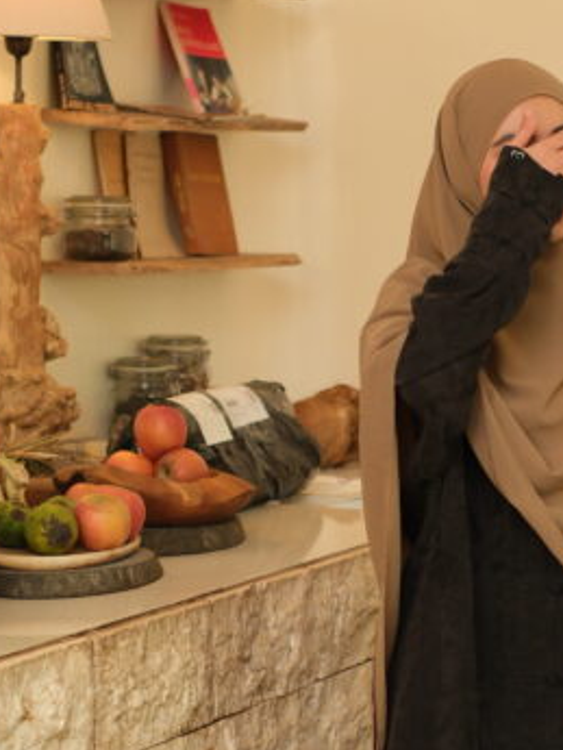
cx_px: 485
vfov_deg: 14.7
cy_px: 657
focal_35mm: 133
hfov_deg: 11.1
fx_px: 2882
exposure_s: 1/250
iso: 640
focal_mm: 35
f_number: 2.5
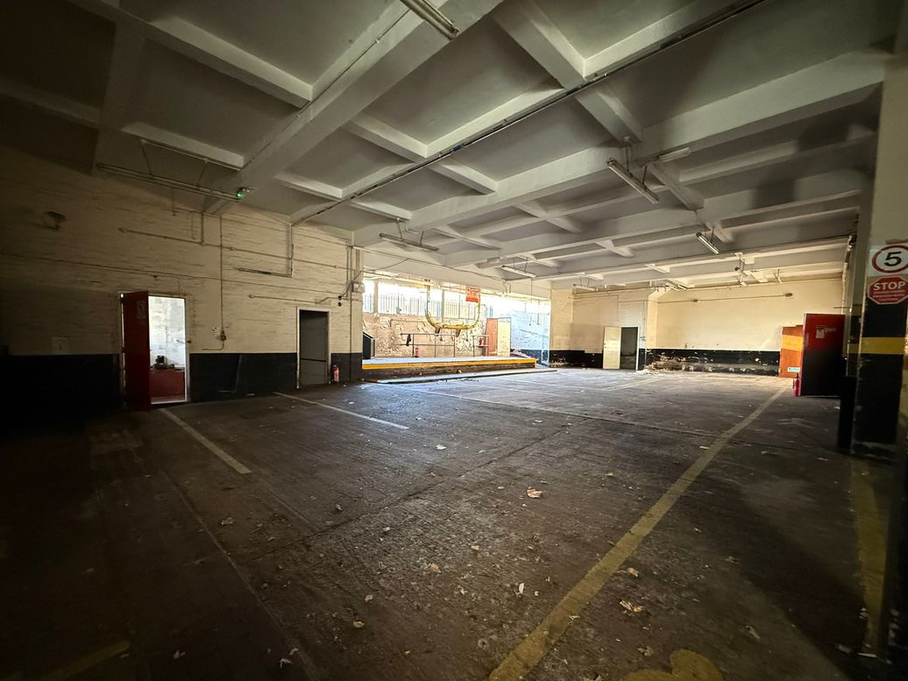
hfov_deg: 98.0
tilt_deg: -4.0
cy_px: 364
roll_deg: -2.2
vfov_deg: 81.6
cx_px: 422
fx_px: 393
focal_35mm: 15
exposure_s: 1/60
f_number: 2.2
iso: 800
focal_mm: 2.22
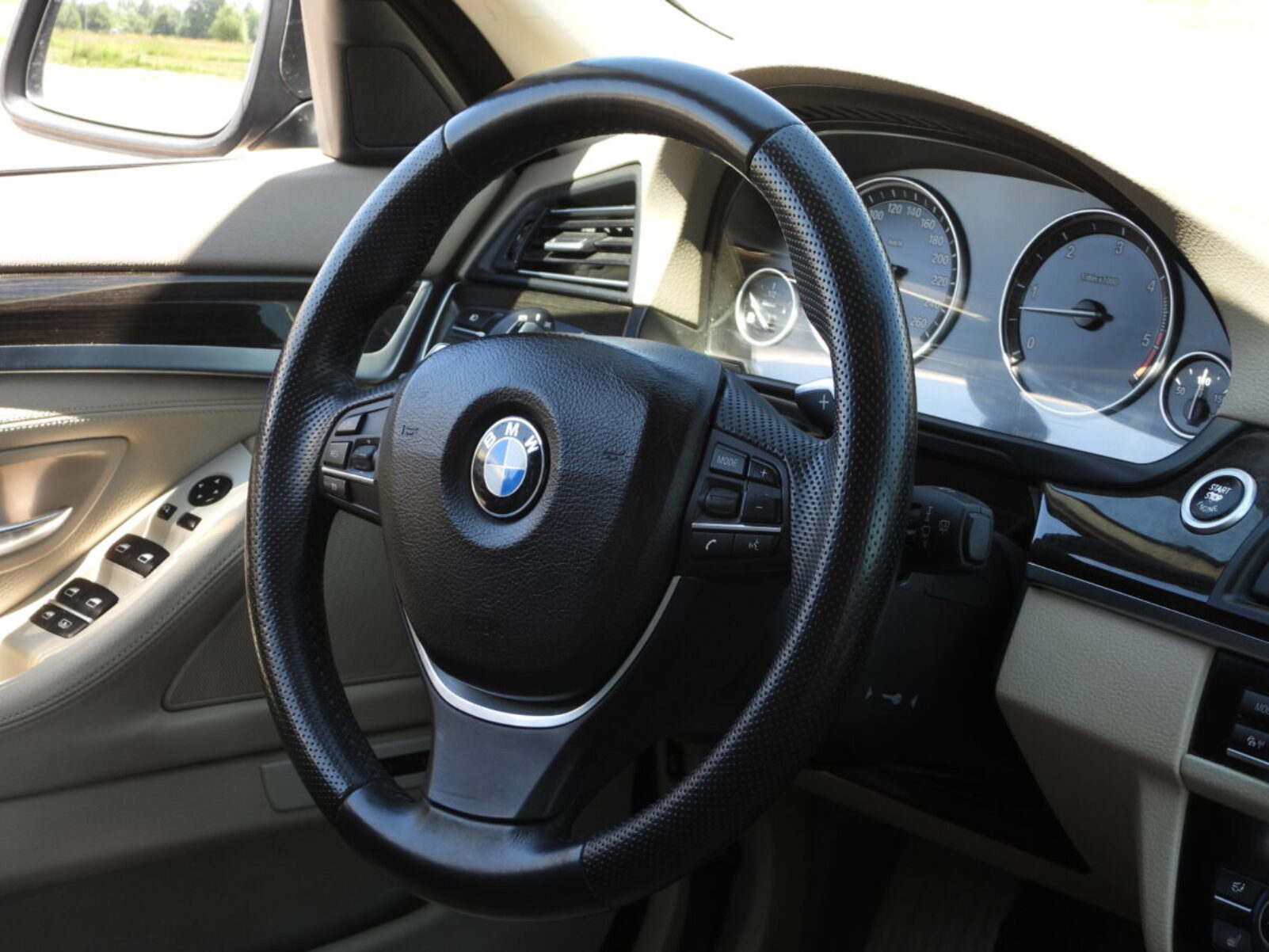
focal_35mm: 80
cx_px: 634
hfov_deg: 24.4
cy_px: 476
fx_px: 2933
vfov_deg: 18.4
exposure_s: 1/100
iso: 100
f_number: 3.5
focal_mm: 14.4
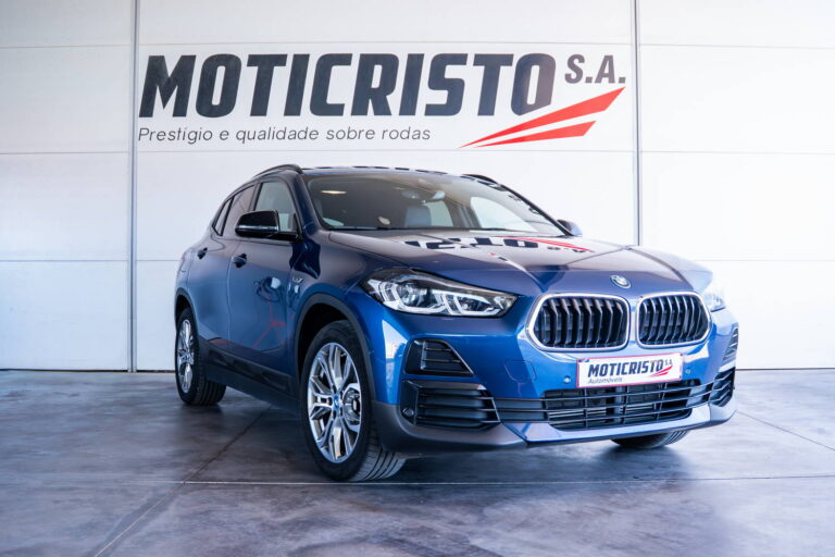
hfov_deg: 49.6
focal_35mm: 39
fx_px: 905
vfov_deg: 34.2
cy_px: 278
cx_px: 418
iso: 1000
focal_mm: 26
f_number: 2.8
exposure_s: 1/640
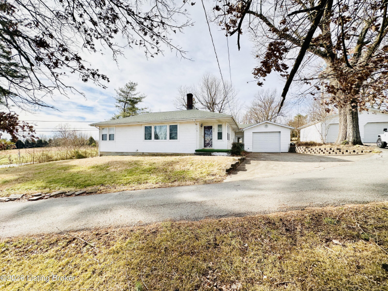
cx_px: 194
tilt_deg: +0.7
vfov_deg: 85.7
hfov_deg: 102.1
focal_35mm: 14
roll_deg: -0.9
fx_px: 157
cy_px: 146
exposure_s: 1/1473
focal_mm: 2.22
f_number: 2.2
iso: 50
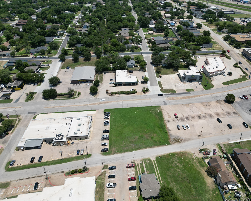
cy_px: 98
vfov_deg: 54.9
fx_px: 193
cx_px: 136
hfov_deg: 65.9
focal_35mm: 26
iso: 150
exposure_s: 1/5000
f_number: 1.7
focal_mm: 6.72
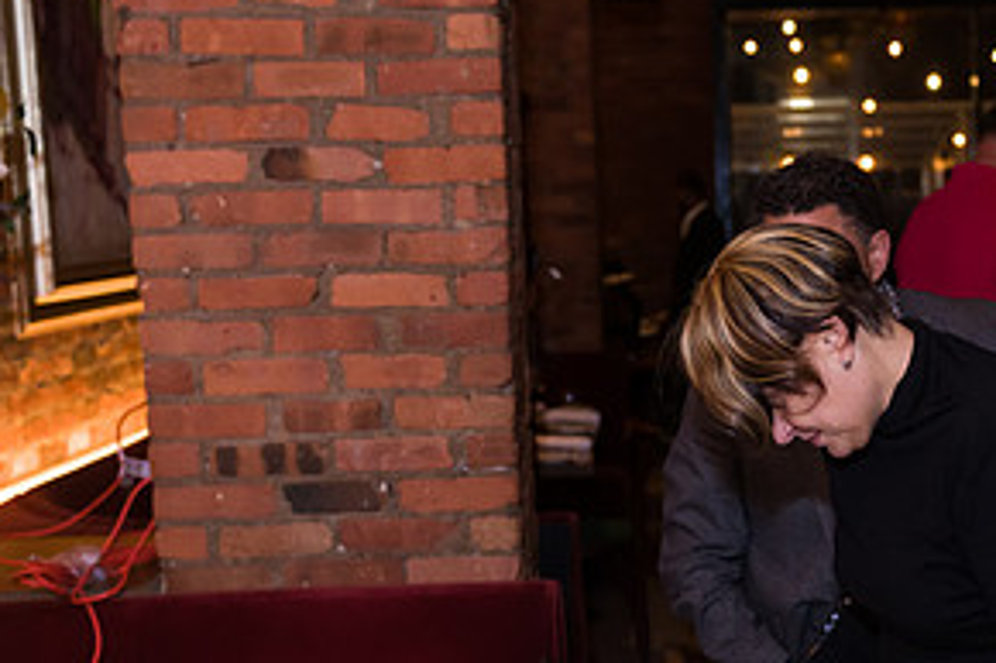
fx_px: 1880
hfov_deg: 29.2
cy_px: 503
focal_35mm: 68
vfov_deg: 19.8
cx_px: 738
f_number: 3.2
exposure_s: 1/125
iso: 1000
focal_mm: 34
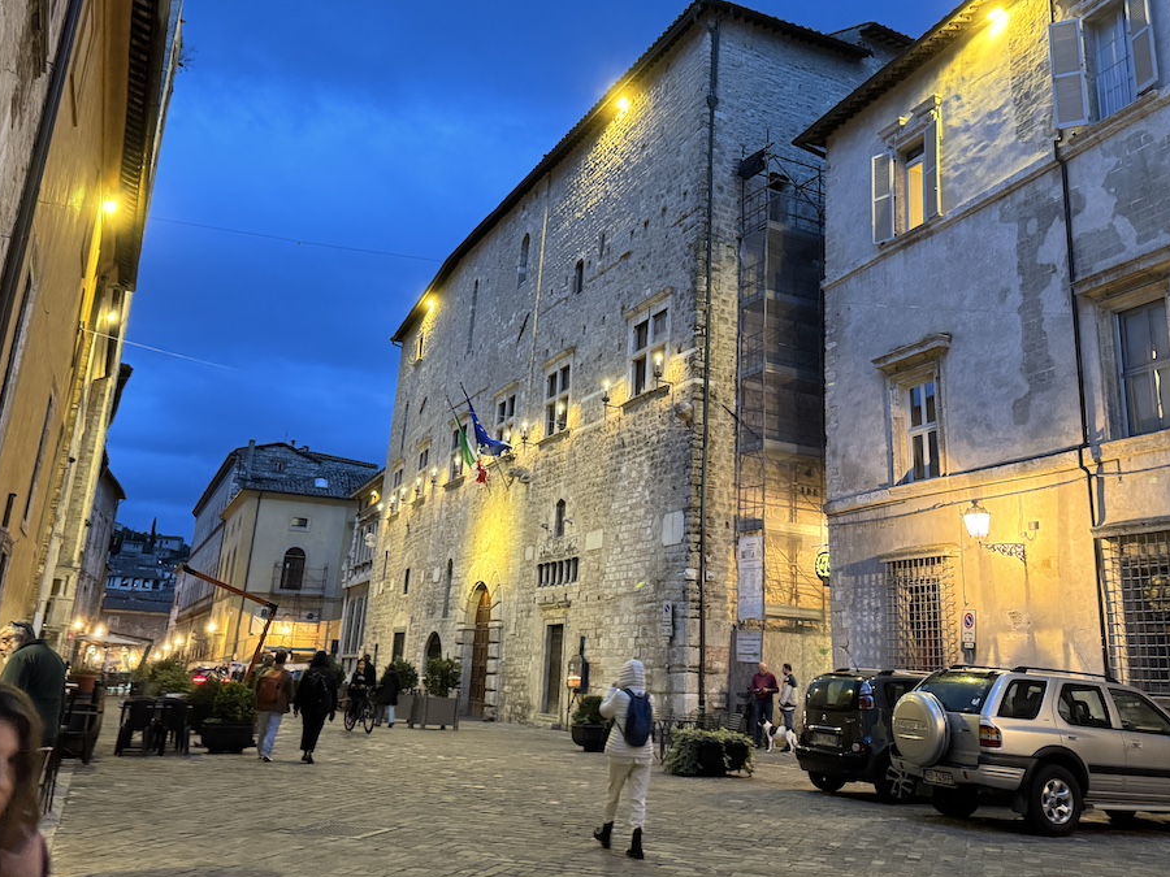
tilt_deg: +16.7
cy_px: 334
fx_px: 1082
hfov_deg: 56.8
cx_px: 623
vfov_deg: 43.8
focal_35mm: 32
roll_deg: -3.1
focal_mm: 6.76
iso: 640
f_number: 1.78
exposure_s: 1/33
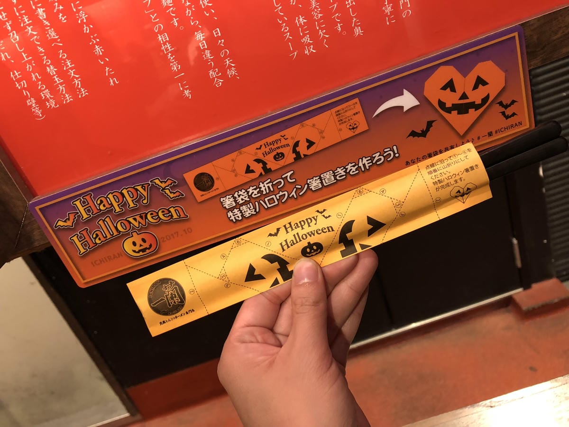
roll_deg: +21.1
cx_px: 284
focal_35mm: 29
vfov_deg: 48.2
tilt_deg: -25.6
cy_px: 214
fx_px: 477
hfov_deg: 61.7
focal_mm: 3.99
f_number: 1.8
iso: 100
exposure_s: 1/9
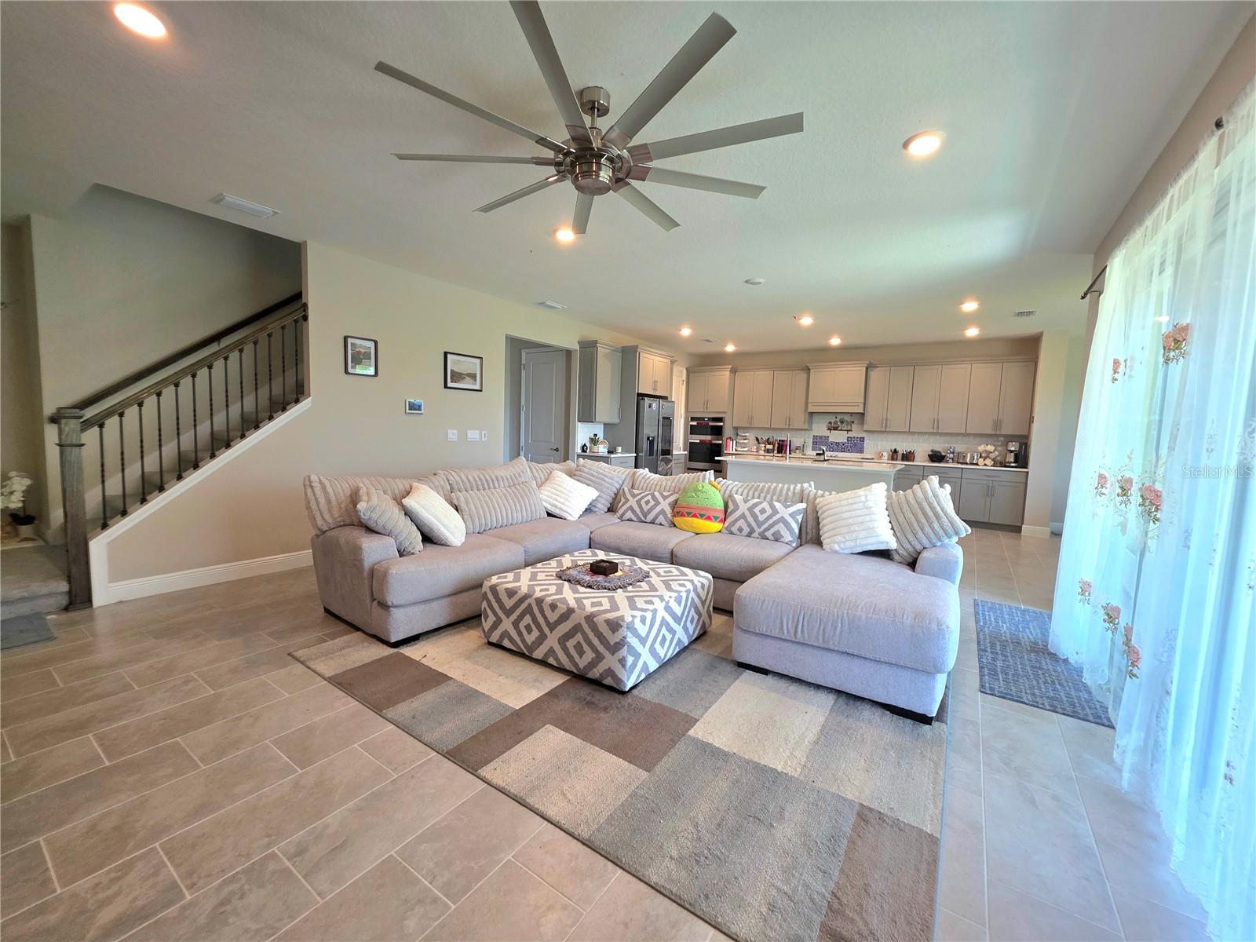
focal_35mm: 13
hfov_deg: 106.2
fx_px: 472
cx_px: 628
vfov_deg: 89.9
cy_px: 471
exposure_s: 1/120
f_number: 1.9
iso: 160
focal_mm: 2.2
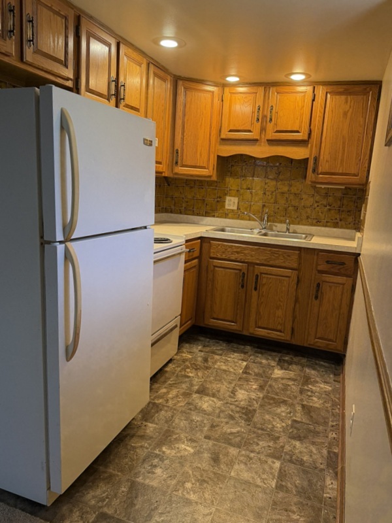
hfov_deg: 56.8
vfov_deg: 71.6
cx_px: 196
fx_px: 362
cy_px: 262
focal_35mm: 24
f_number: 1.78
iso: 250
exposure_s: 1/120
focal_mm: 6.76
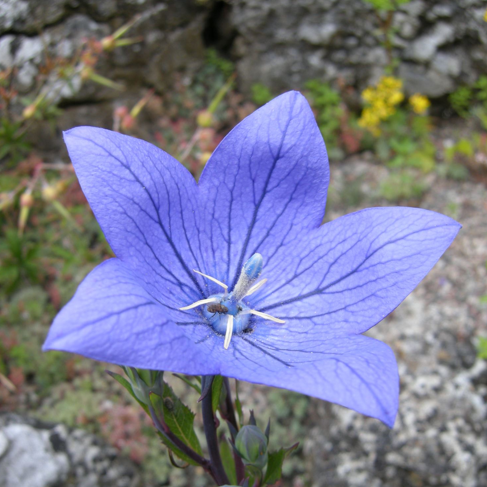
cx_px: 244
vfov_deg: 39.8
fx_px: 669
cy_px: 301
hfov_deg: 40.0
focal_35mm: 42
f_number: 3.8
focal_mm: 7.5
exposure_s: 1/153
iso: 64
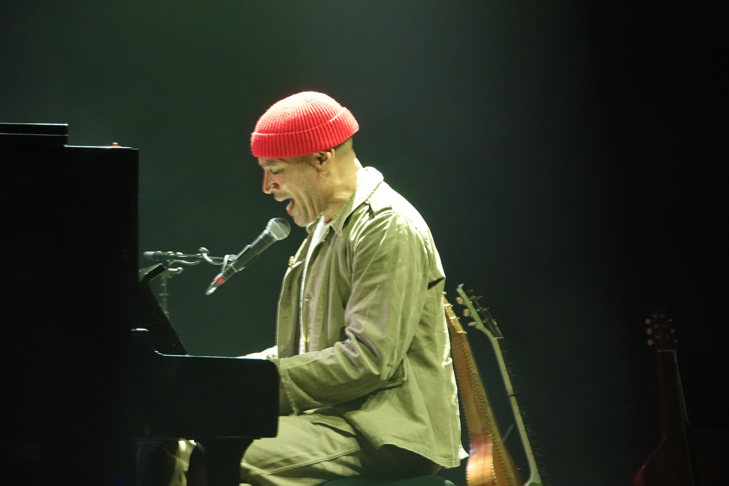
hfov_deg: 13.3
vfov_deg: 8.9
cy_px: 243
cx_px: 364
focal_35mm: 154
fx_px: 3118
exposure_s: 1/20
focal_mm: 56.39
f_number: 4
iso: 2000
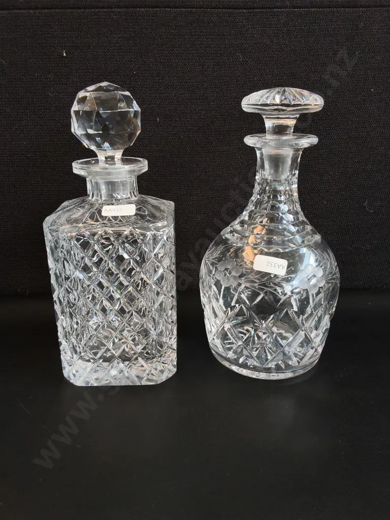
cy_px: 260
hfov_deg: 51.4
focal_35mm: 27
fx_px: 406
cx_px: 195
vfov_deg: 65.3
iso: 64
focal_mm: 2.87
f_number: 2
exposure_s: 1/120
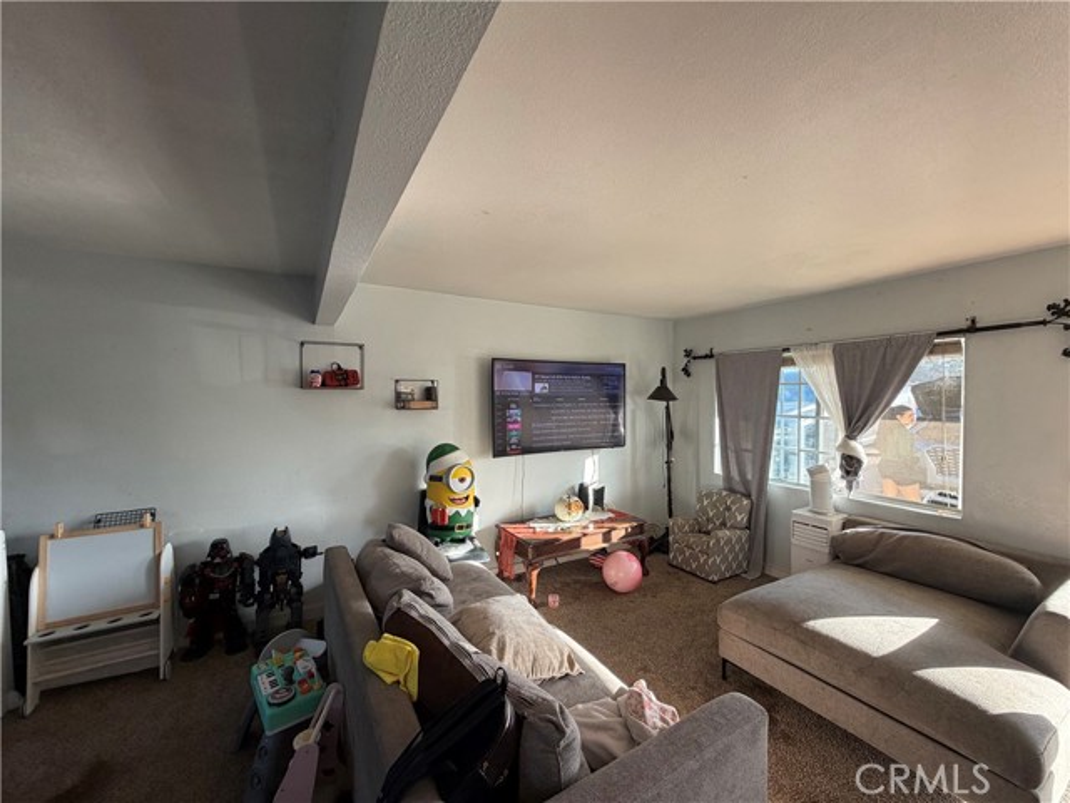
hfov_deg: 102.1
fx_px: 433
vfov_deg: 85.7
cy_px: 402
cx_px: 535
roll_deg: +0.9
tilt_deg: -2.0
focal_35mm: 14
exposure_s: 1/121
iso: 125
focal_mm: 2.22
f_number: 2.2
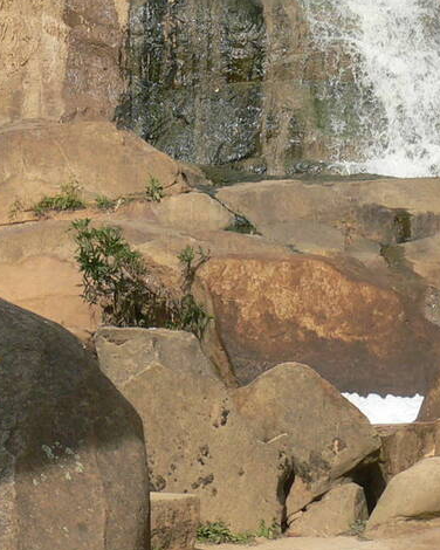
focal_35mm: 152
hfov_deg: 10.1
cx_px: 88
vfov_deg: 12.6
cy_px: 129
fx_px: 2474
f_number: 7.5
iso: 100
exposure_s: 1/250
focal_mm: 10.1
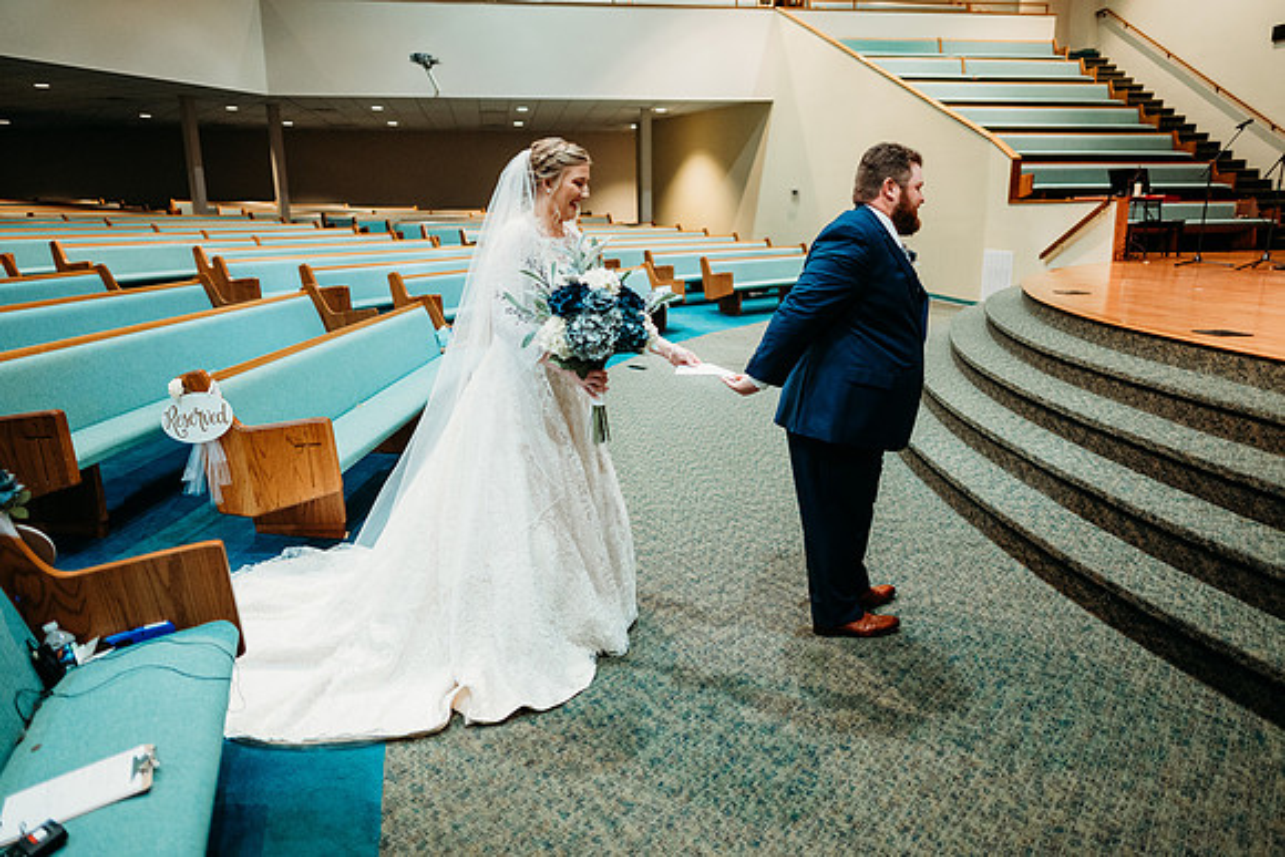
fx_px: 857
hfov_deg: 73.7
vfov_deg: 53.2
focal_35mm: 24
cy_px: 428
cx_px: 642
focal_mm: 24
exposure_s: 1/100
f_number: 1.8
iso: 2000
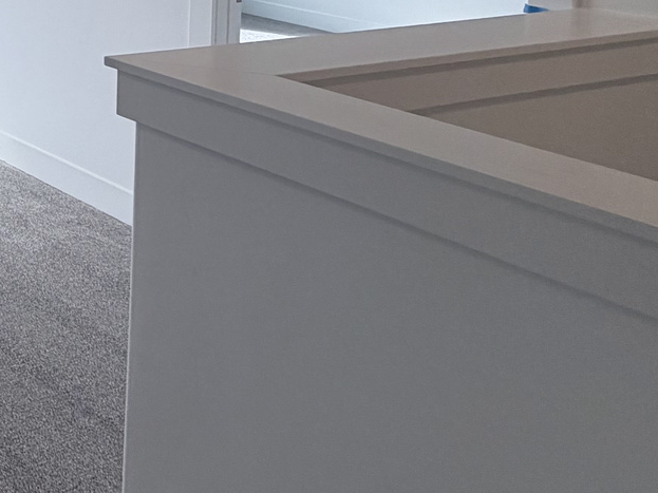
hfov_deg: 26.9
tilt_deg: -1.1
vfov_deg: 26.4
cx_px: -361
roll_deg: -1.1
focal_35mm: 46
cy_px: -160
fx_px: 874
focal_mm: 2.22
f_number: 2.2
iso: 50
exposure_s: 1/174
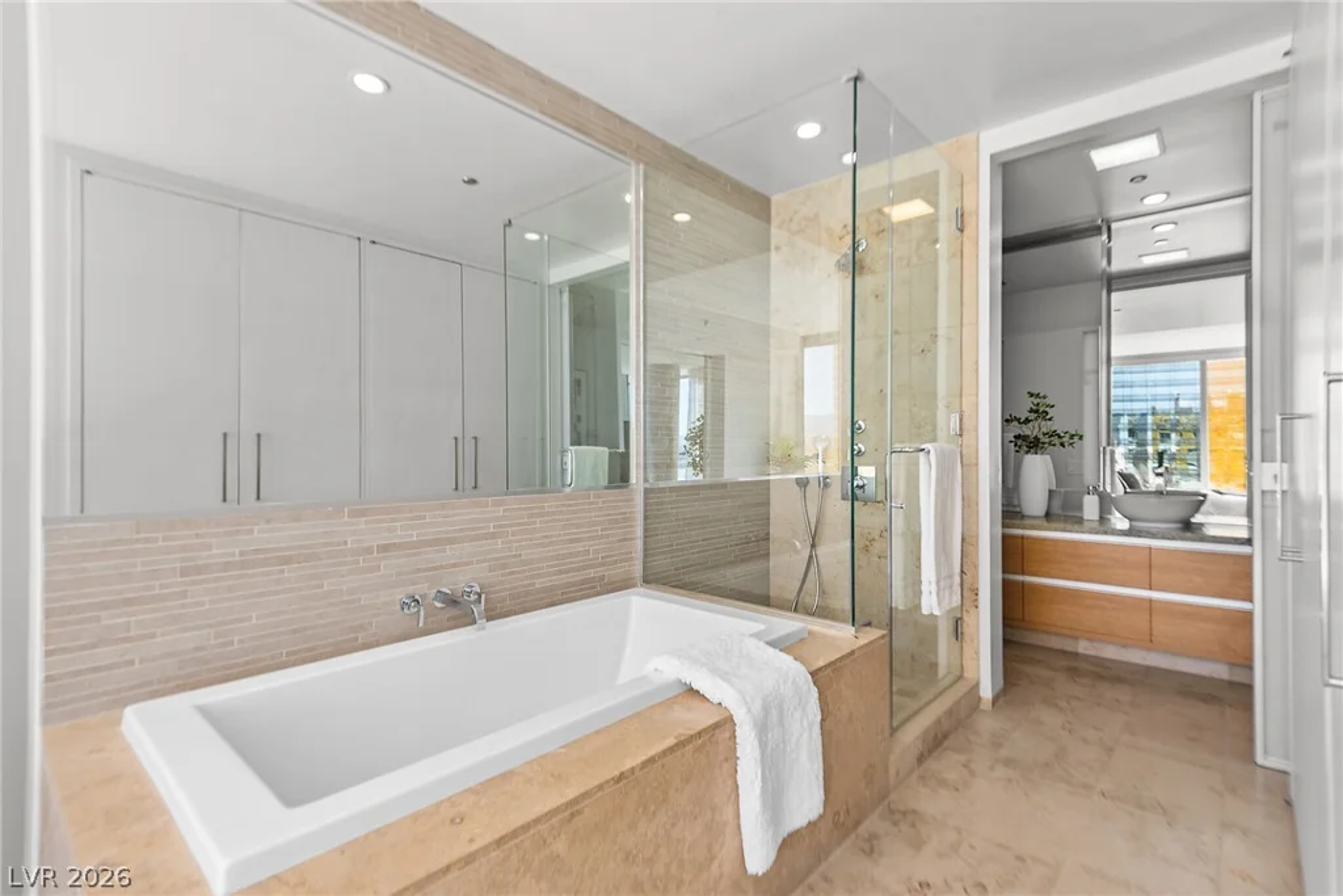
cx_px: 672
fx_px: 597
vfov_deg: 73.8
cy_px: 448
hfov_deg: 96.7
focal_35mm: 16
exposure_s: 1/8
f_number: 7.1
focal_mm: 16
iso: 100
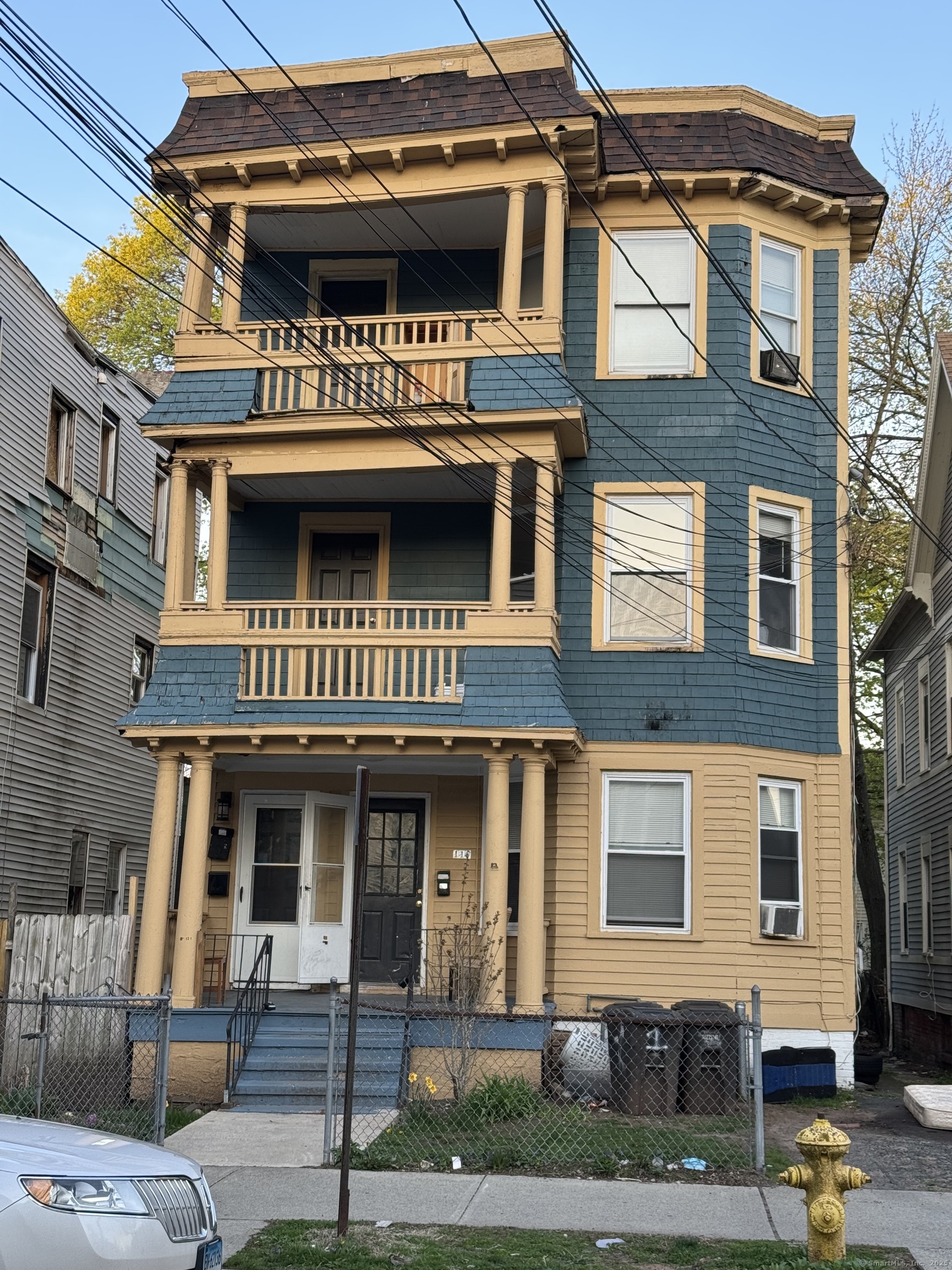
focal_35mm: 48
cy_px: 635
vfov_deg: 39.7
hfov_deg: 30.3
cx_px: 476
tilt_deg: +9.5
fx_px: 1760
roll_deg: -1.5
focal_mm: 6.76
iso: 64
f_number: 1.78
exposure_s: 1/223
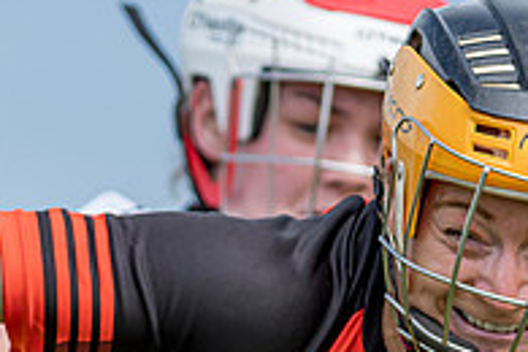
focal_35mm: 1337
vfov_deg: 1.0
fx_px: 19608
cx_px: 168
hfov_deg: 1.5
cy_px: 483
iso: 125
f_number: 2.8
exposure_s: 1/2000
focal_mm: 300
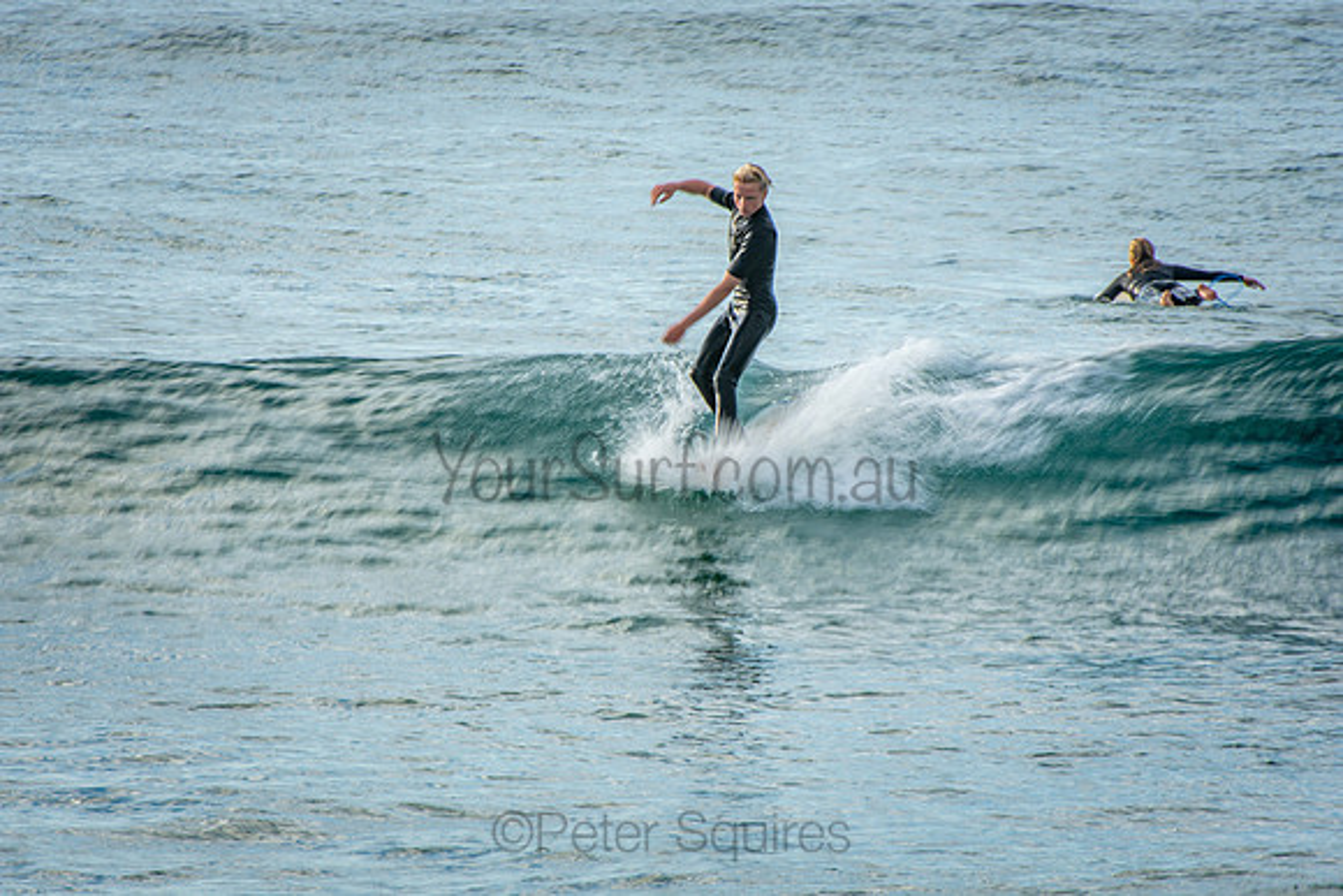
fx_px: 22388
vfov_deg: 2.3
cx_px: 672
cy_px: 448
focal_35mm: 600
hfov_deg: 3.4
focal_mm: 400
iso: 100
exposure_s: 1/25
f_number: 22
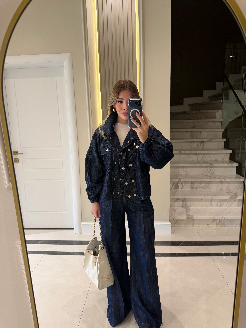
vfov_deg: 71.6
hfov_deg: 56.8
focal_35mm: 24
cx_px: 123
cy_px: 164
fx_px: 227
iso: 125
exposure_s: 1/50
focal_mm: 6.76
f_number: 1.78
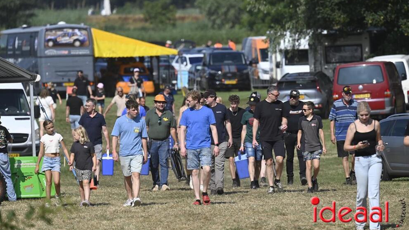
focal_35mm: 420
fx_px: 4554
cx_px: 205
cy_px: 107
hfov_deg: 5.1
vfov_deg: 2.9
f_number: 6.3
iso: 400
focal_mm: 400
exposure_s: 1/2500
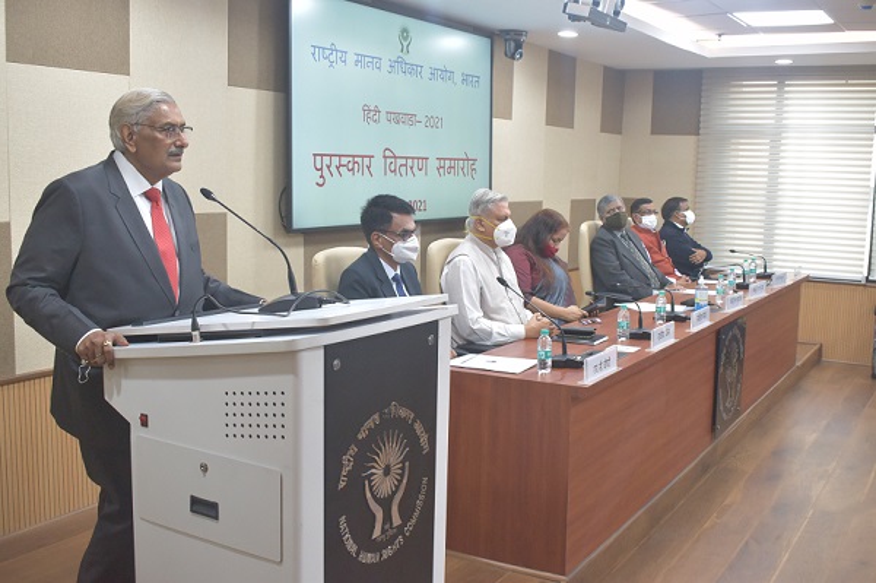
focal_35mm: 39
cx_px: 438
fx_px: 948
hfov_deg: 49.6
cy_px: 292
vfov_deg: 34.2
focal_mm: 26
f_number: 7.1
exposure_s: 1/200
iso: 6400
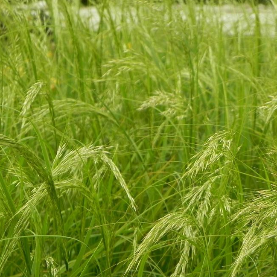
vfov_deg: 12.6
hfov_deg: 12.6
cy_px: 157
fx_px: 1249
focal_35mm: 138
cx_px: 213
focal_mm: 16.9
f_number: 4.5
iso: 160
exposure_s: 1/400
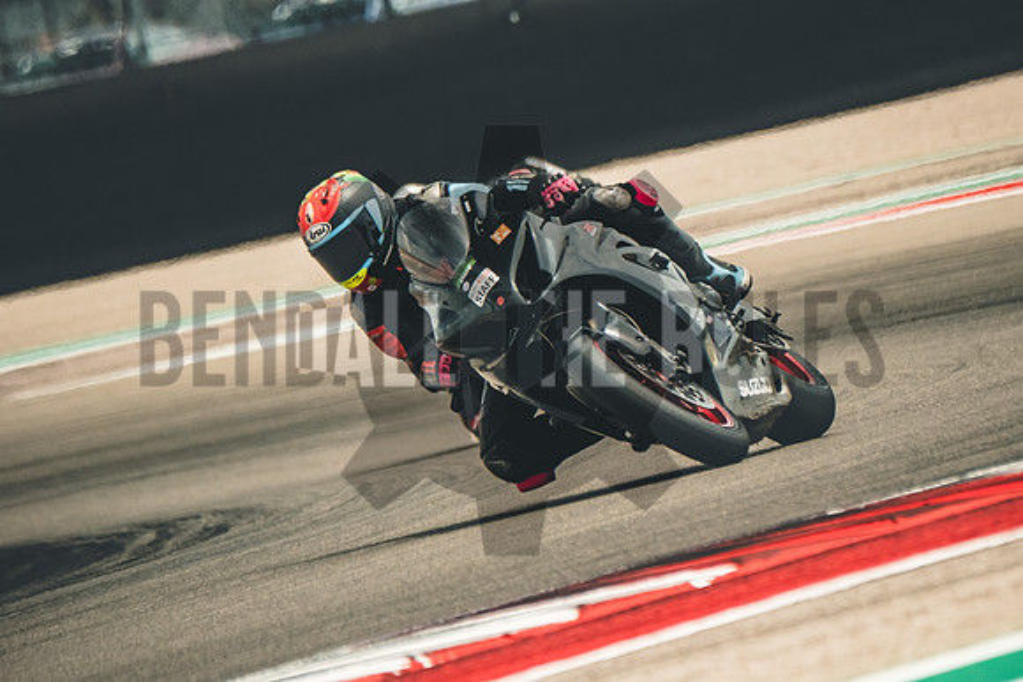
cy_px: 270
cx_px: 629
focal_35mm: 767
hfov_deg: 2.7
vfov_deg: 1.8
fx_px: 21803
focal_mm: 400
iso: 1000
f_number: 5.6
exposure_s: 1/2500
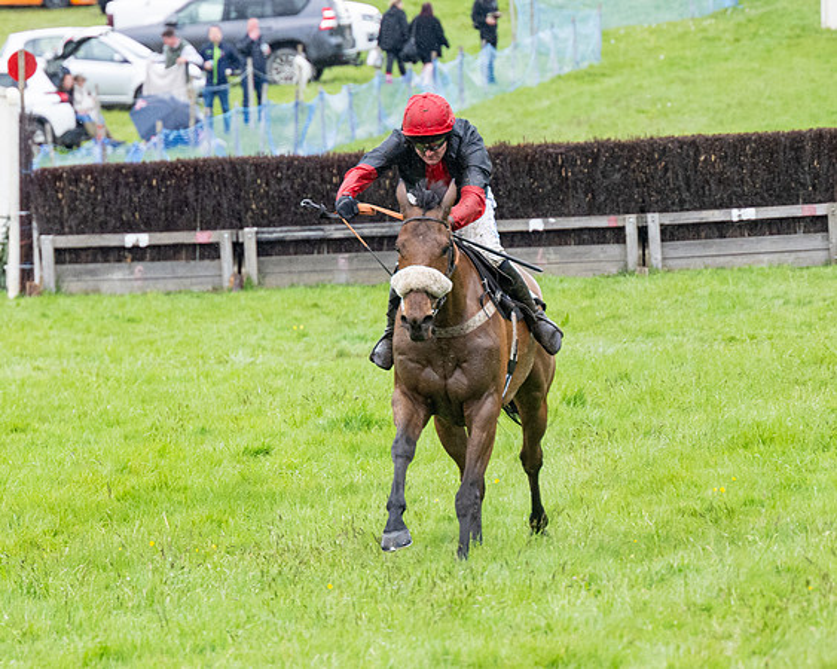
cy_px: 296
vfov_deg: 4.2
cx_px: 348
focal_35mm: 372
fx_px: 9208
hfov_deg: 5.2
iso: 1000
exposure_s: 1/800
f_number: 4
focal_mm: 150
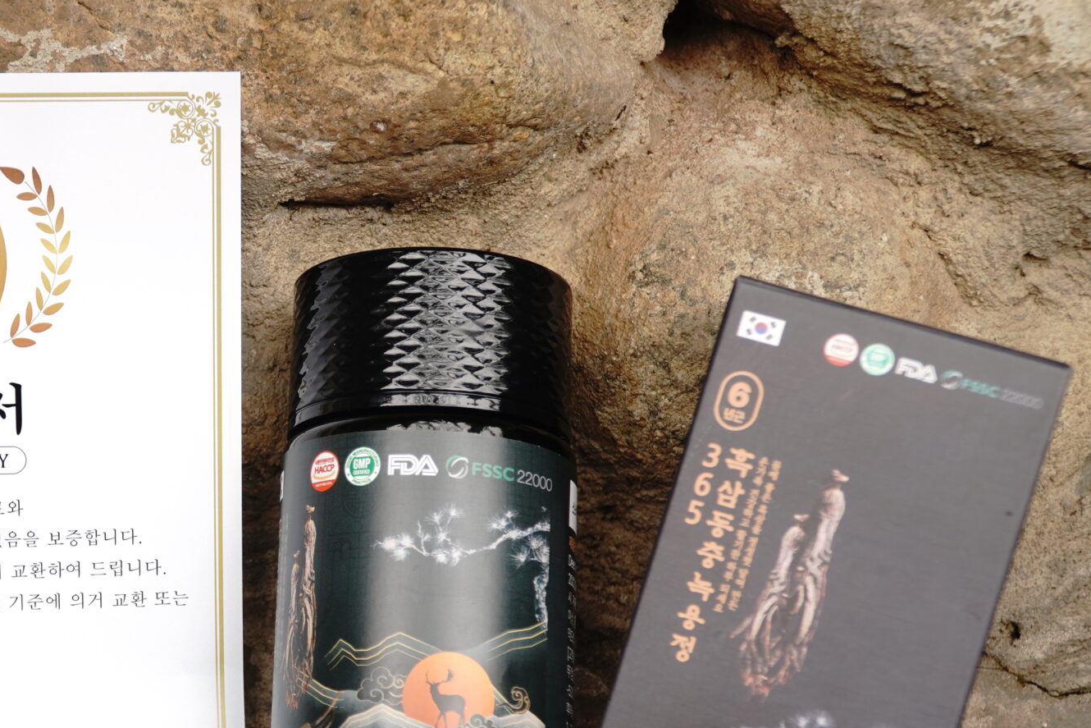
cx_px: 168
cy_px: 526
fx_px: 2363
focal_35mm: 78
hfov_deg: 25.4
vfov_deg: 17.4
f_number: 4.5
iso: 100
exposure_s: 1/125
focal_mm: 27
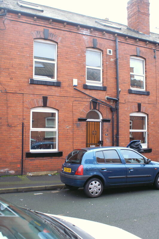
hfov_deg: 36.8
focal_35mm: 36
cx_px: 80
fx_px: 239
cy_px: 120
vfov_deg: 53.2
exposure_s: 1/125
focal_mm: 24
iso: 400
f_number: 4.5
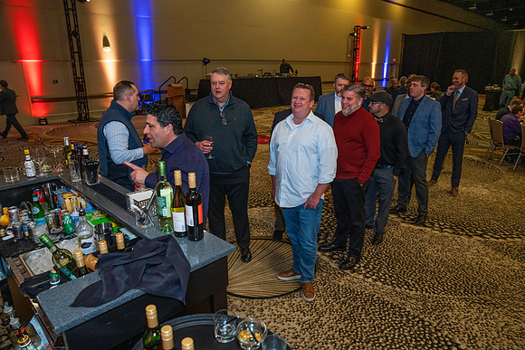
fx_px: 350
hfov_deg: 73.7
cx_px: 262
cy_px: 175
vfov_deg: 53.2
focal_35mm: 24
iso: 3200
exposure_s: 1/125
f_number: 4
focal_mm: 24
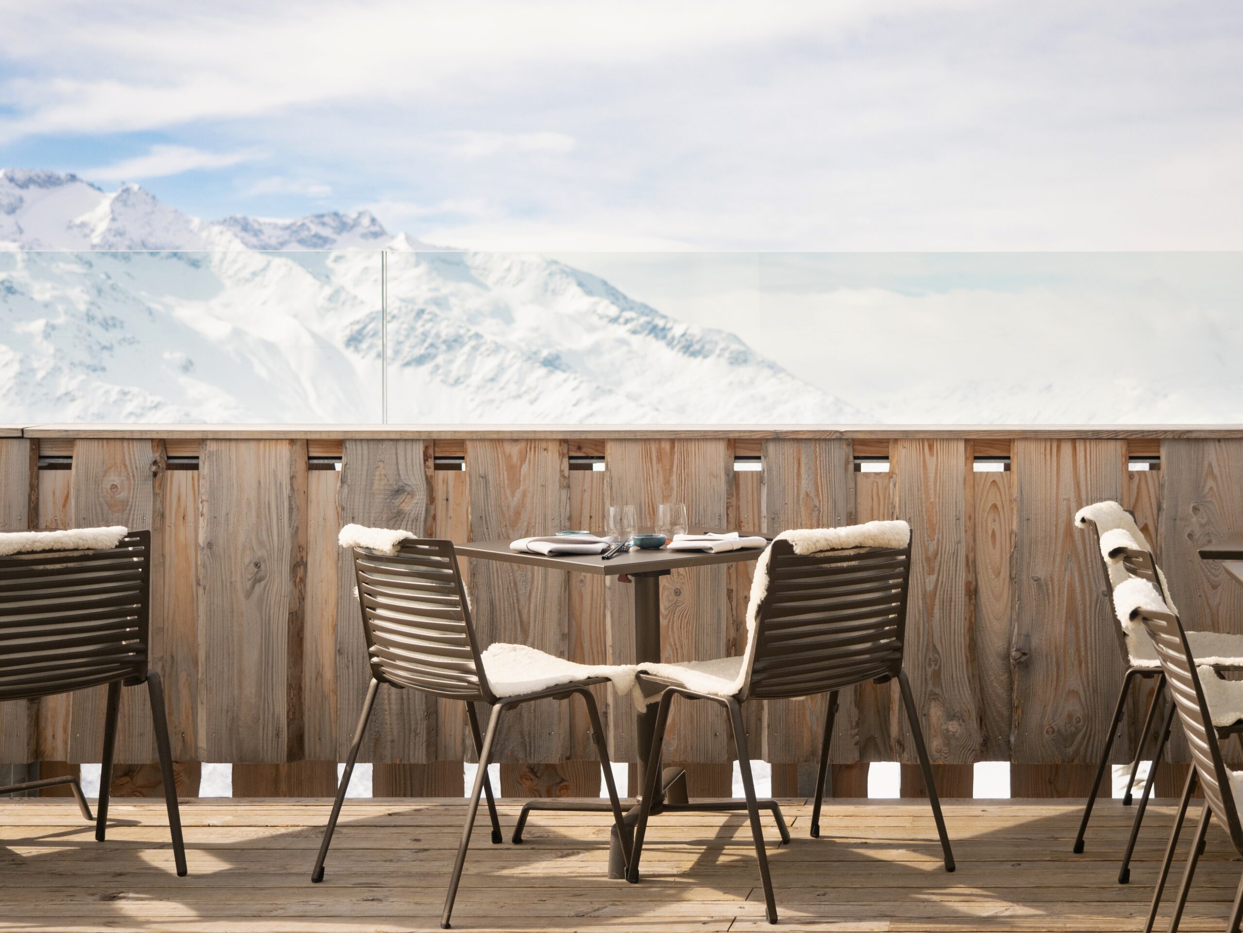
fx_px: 1652
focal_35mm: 46
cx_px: 622
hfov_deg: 41.2
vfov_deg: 31.5
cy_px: 466
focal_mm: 23
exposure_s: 1/5000
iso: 200
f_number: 2.8
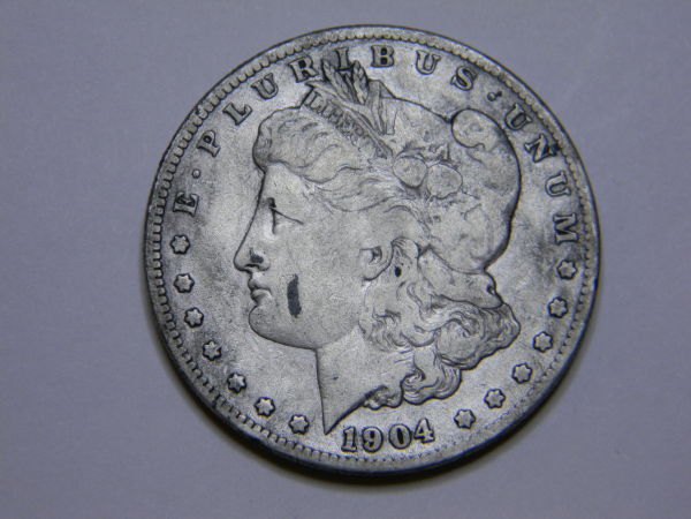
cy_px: 260
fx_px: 2954
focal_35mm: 148
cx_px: 346
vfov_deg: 10.0
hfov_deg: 13.3
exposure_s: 1/30
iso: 96
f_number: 5
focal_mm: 26.8
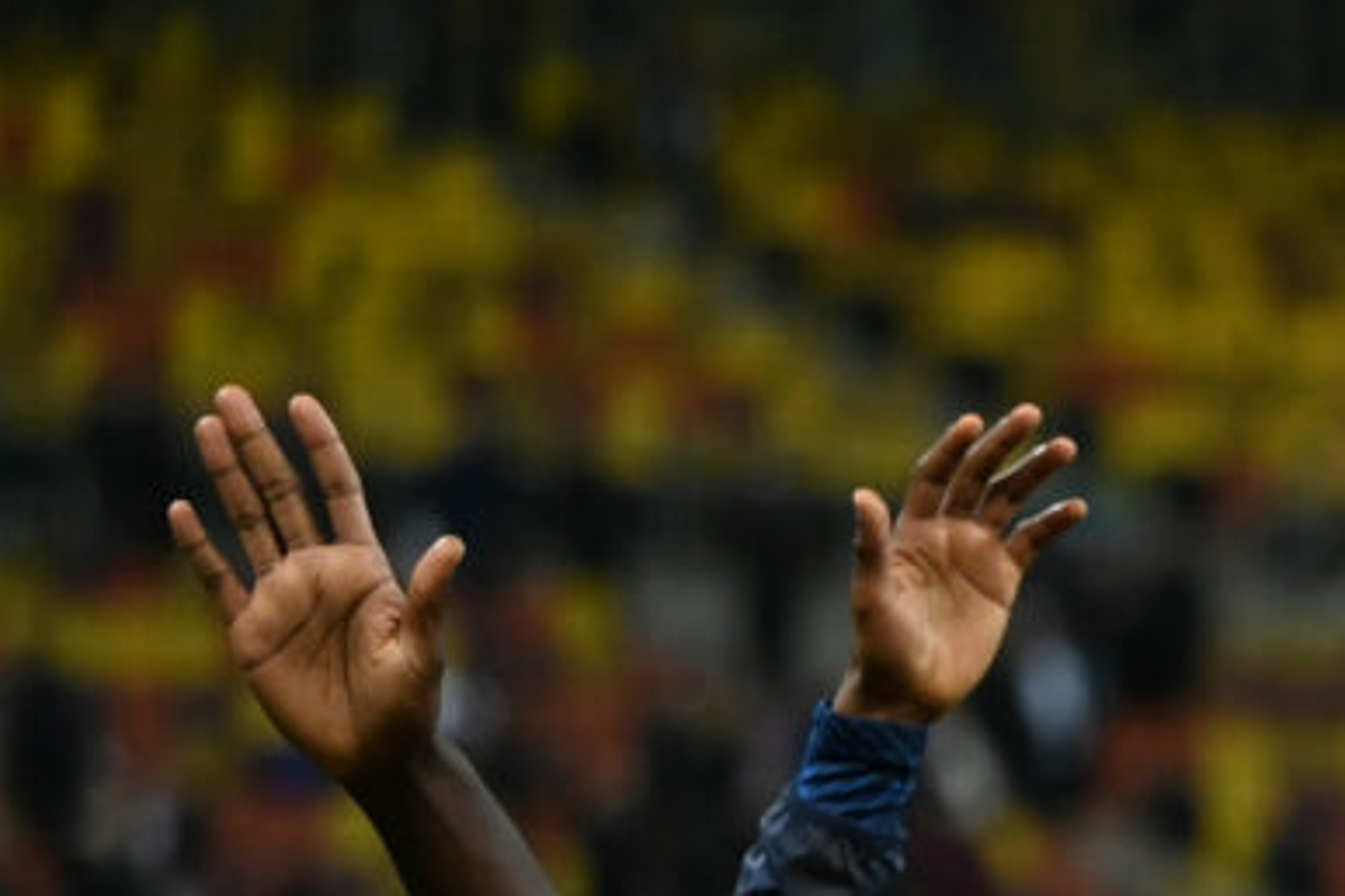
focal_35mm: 434
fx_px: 16213
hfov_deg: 4.7
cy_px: 1519
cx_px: 2249
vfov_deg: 3.2
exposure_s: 1/2500
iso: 3200
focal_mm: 120
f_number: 2.8
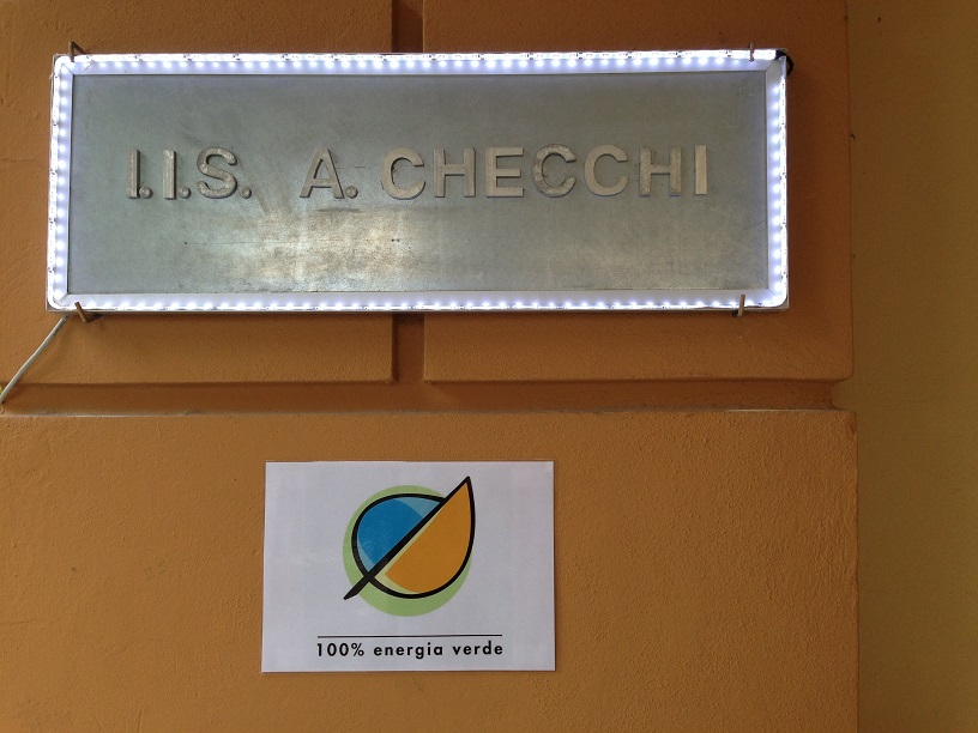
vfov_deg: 42.9
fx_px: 932
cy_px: 366
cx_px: 489
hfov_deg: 55.4
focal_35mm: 33
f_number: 2.4
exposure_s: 1/160
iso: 50
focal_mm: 4.13
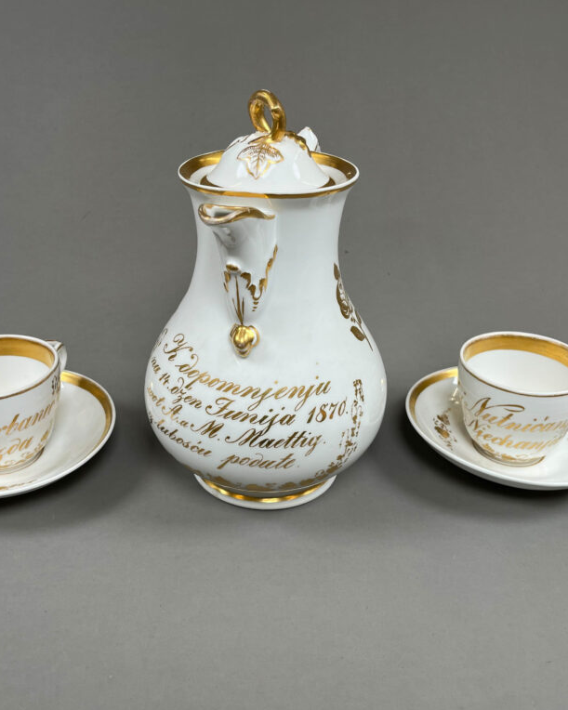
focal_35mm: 34
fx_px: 715
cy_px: 356
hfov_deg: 43.3
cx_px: 264
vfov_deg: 52.8
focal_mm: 5.1
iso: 32
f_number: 1.6
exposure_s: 1/106
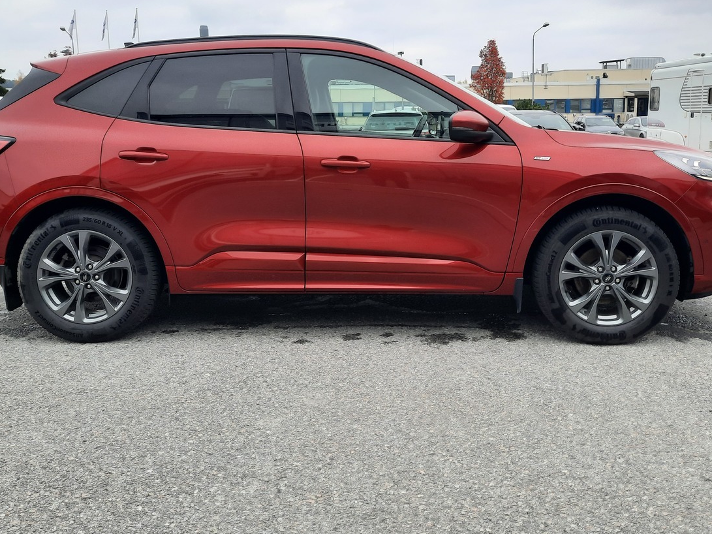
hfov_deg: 55.4
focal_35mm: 33
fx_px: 679
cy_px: 189
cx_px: 353
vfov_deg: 42.5
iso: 32
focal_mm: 4.6
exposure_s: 1/203
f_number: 2
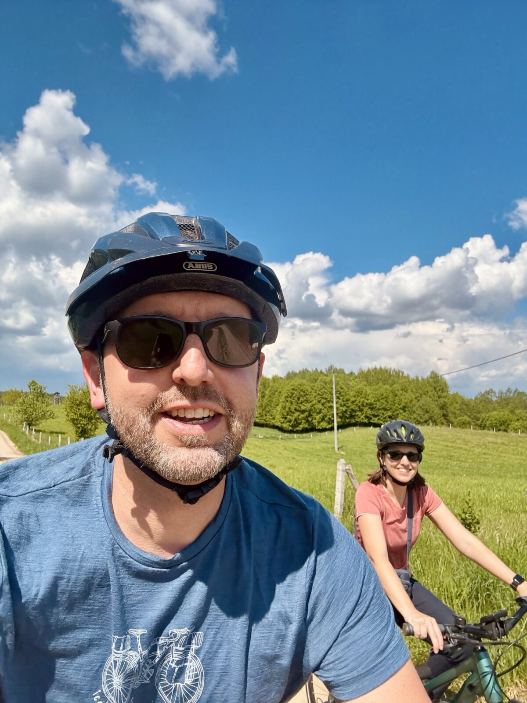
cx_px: 264
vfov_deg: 73.9
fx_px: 467
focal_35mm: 23
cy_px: 352
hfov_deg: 58.9
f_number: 1.9
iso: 25
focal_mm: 2.69
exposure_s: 1/782
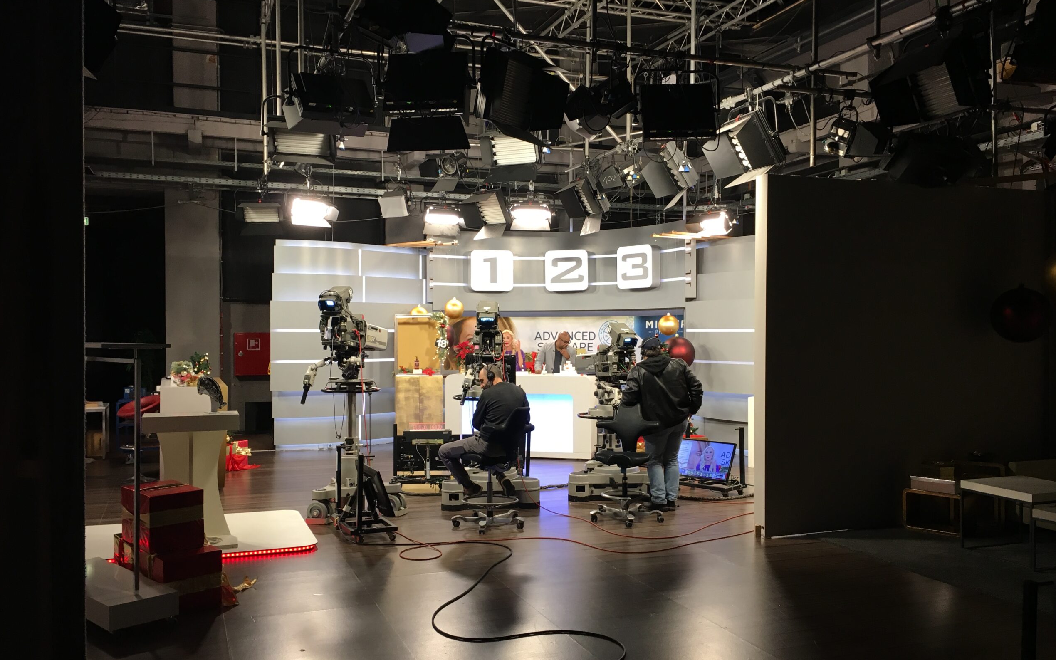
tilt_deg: -0.5
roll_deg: -0.4
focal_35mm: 31
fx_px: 892
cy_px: 342
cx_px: 529
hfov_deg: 61.2
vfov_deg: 40.6
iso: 64
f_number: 2.2
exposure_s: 1/33
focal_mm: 4.15
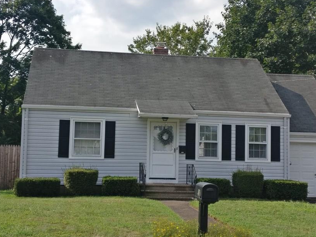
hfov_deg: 52.6
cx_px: 161
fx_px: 319
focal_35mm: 35
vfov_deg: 40.6
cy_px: 136
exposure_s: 1/953
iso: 100
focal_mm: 4.26
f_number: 2
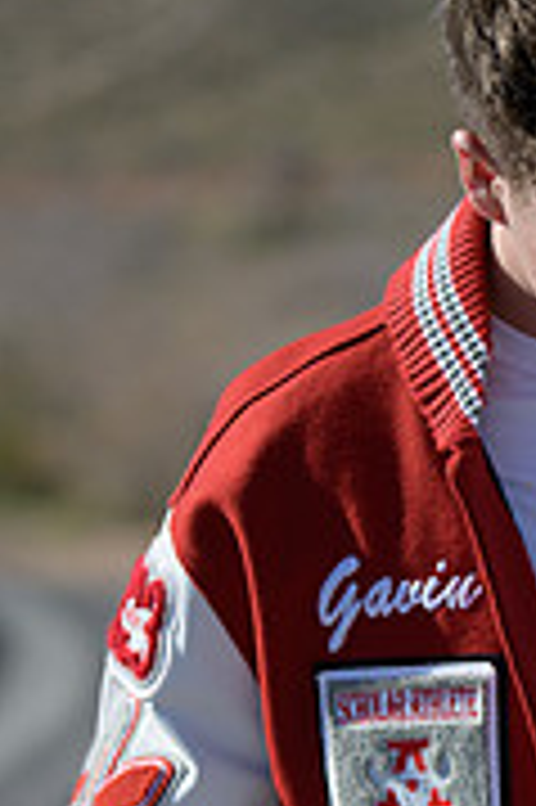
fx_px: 4229
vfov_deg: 10.8
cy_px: 666
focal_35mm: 189
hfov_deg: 7.2
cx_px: 563
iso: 200
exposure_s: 1/5000
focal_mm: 75
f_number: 2.8
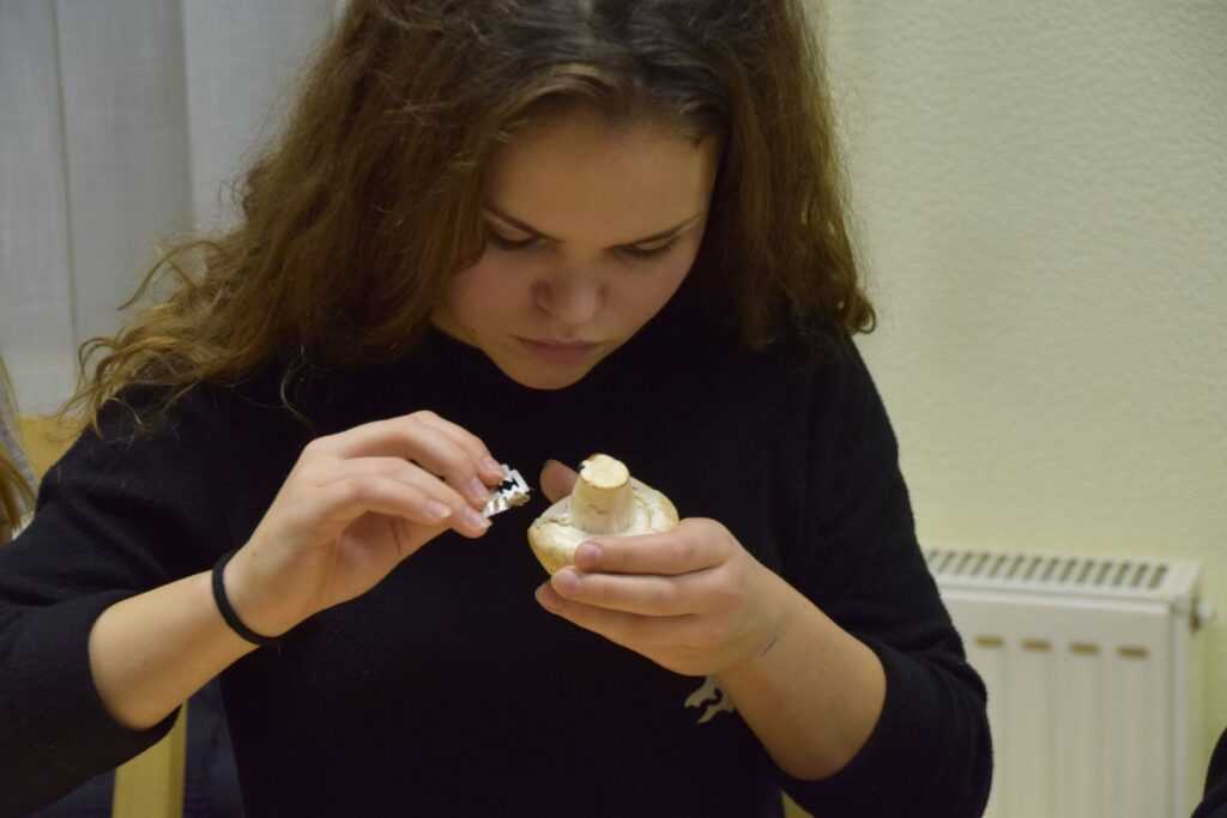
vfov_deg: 11.7
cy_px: 409
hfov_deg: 17.5
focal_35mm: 117
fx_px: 3988
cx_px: 614
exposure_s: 1/60
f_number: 5.6
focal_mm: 78
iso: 1000
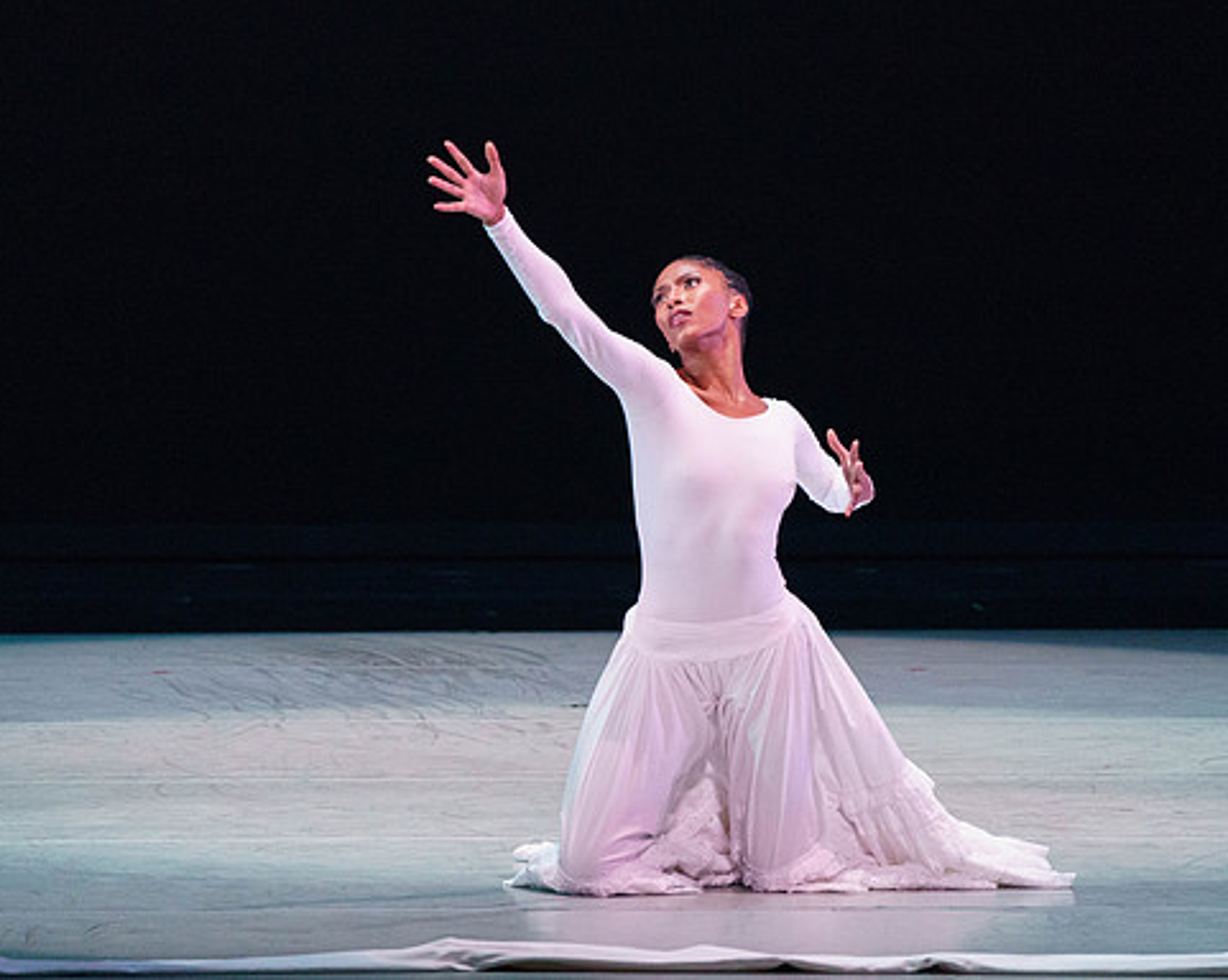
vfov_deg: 2.9
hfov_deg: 3.7
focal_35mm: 527
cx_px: 641
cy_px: 478
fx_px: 19138
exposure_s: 1/400
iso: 5000
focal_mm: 400
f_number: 6.3
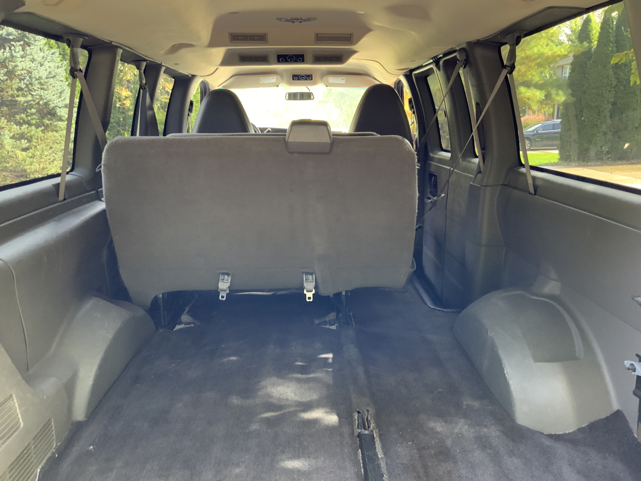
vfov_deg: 48.2
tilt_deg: -11.5
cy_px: 240
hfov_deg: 61.7
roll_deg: -0.9
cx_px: 320
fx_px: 537
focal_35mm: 29
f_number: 1.8
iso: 160
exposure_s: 1/60
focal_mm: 3
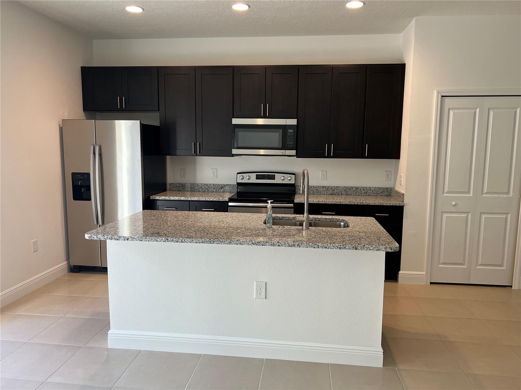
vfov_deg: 53.1
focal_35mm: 26
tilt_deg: -6.6
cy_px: 195
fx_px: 391
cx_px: 260
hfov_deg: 67.3
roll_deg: -0.5
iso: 100
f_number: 1.5
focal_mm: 5.7
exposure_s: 1/120
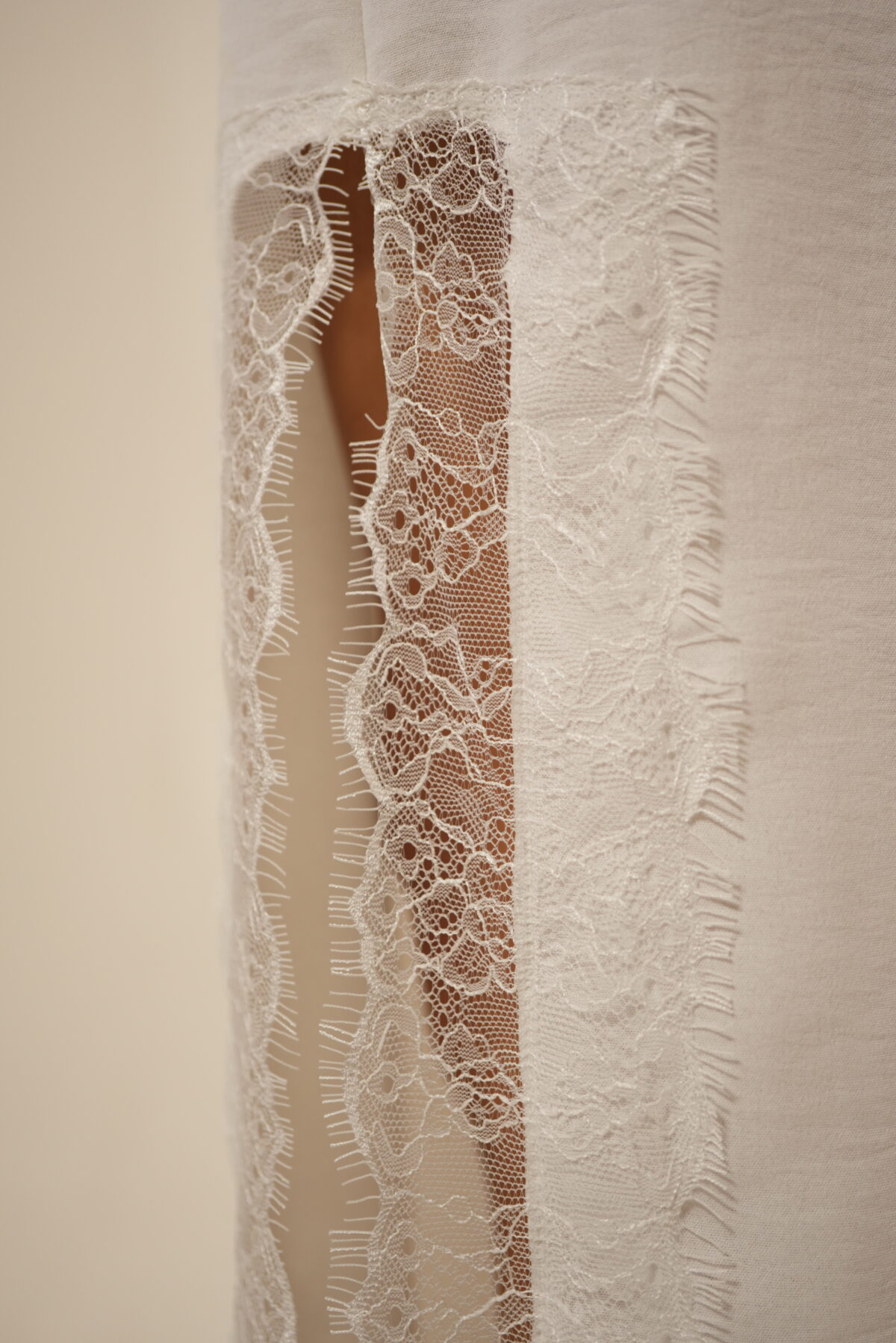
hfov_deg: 27.0
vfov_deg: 39.6
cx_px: 448
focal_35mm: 50
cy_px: 672
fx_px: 1867
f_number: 2.8
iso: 640
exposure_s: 1/125
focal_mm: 50
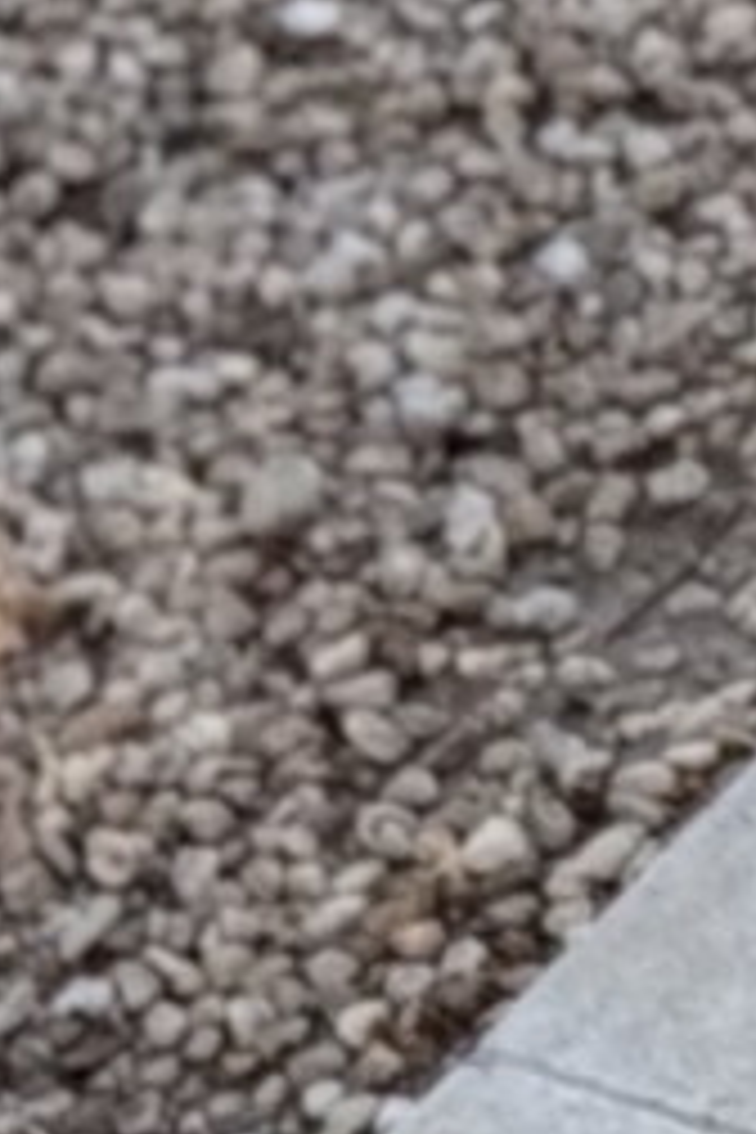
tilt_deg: -38.6
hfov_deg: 3.4
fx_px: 11969
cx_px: 3573
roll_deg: +9.3
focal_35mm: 380
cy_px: -220
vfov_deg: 5.4
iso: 80
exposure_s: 1/396
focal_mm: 6.76
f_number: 1.78
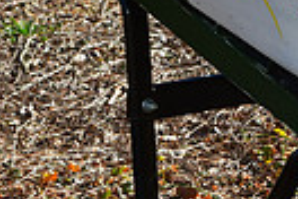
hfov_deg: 7.0
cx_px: 345
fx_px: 2433
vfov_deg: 4.7
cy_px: 96
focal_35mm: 294
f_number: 11
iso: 200
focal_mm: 45
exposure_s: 1/160
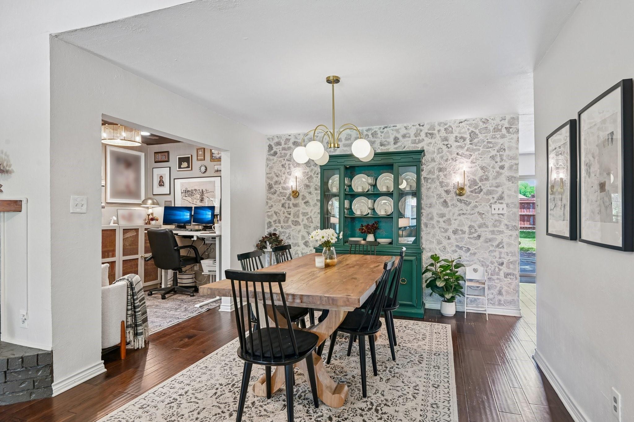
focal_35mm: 20
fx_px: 352
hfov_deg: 84.0
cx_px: 317
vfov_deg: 61.9
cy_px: 211
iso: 400
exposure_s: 1/3.33
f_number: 8
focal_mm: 20
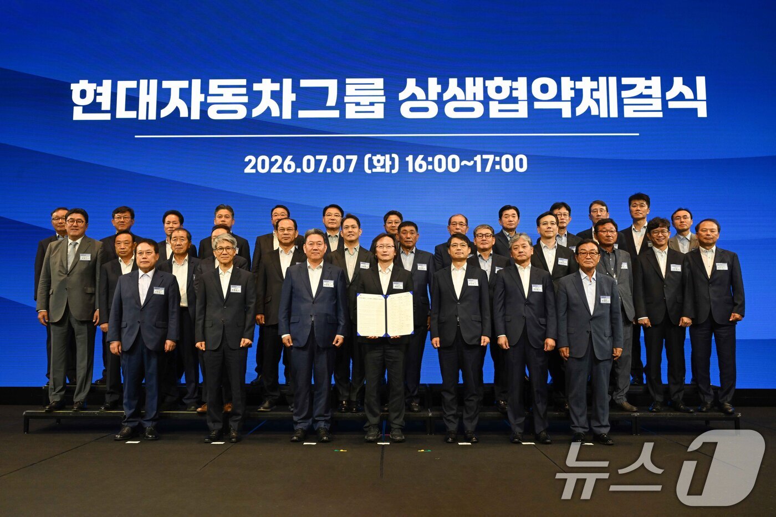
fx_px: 657
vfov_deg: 42.9
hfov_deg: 61.1
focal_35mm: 30
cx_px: 388
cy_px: 258
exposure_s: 1/80
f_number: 7.1
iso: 1600
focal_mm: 30.5
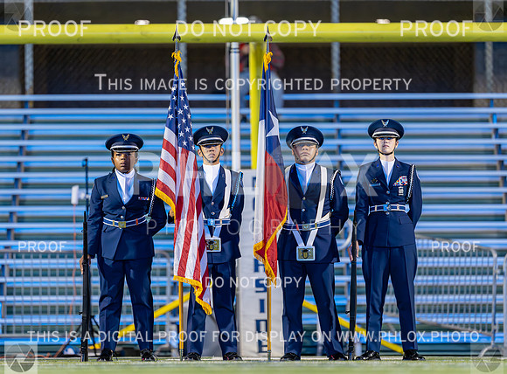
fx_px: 5216
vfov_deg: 4.1
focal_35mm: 358
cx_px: 238
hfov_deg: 5.6
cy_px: 176
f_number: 2.8
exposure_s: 1/250
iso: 5000
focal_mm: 300
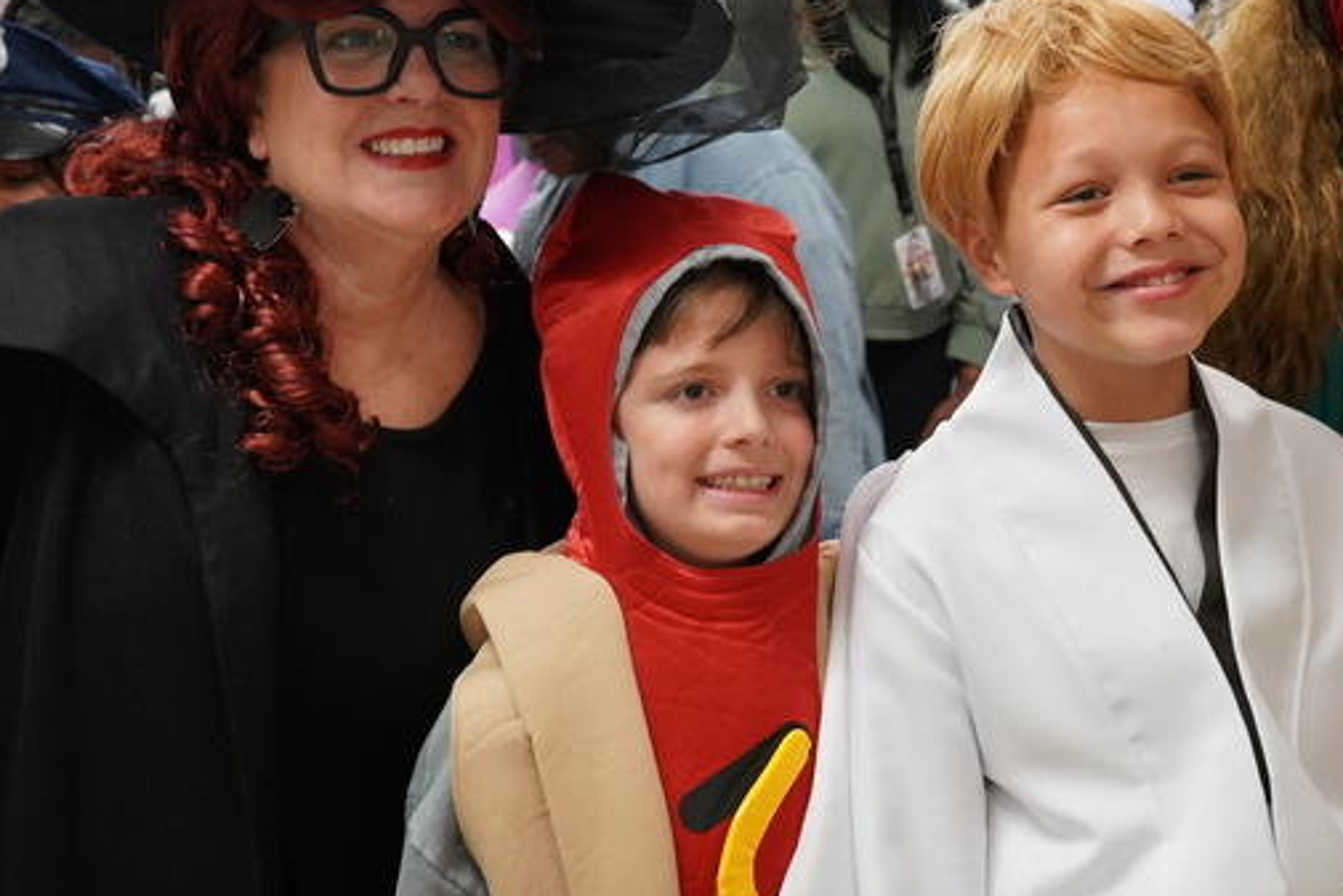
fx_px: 2724
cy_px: 384
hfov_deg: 27.5
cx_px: 912
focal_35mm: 73
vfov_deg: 18.7
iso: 2500
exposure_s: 1/40
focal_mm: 36
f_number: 6.3
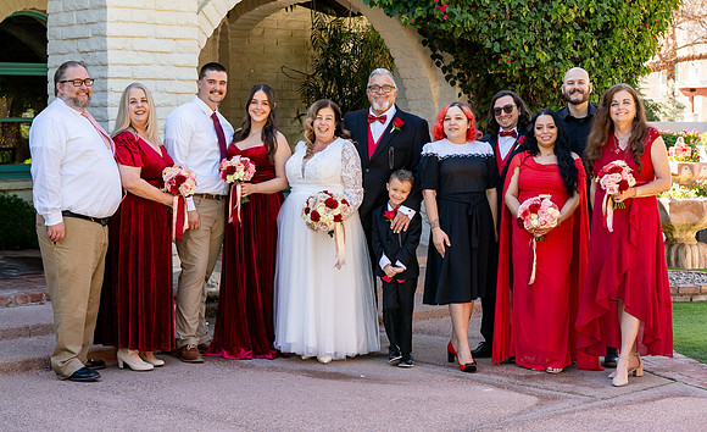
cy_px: 189
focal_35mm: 74
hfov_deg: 28.0
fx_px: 1416
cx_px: 343
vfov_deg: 17.3
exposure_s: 1/250
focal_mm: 70
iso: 400
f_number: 7.1
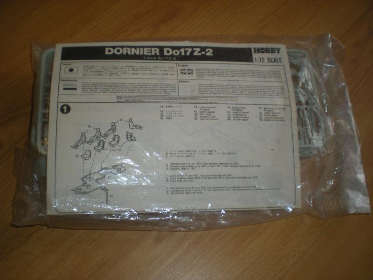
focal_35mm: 38
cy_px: 140
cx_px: 186
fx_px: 409
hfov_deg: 49.0
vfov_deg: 37.7
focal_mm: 6.3
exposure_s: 1/59.3
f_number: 3.1
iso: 64
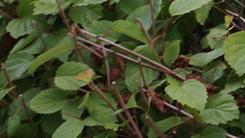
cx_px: 759
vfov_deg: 5.9
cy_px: -402
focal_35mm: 176
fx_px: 1144
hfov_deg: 9.4
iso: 100
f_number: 5.6
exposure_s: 1/20
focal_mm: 16
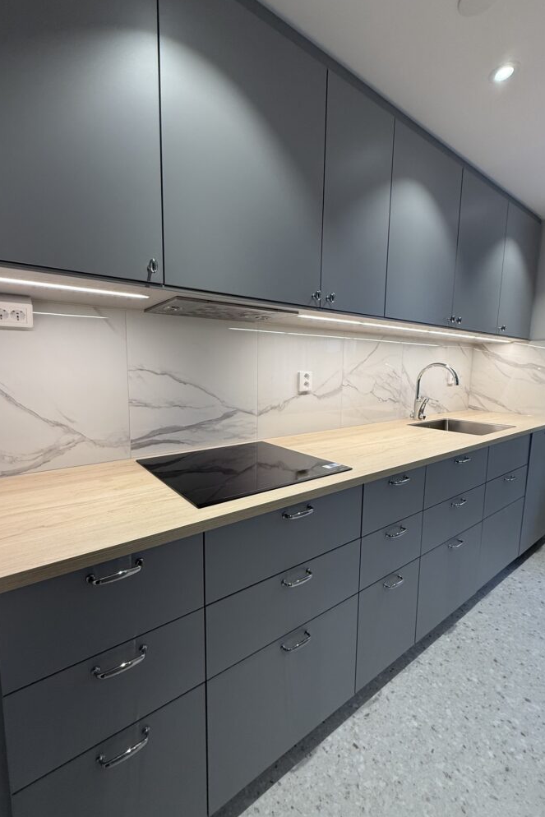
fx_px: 340
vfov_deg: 100.4
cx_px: 245
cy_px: 410
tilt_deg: -5.9
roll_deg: +0.2
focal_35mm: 15
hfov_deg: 77.1
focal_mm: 2.22
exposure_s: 1/100
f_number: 2.2
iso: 125
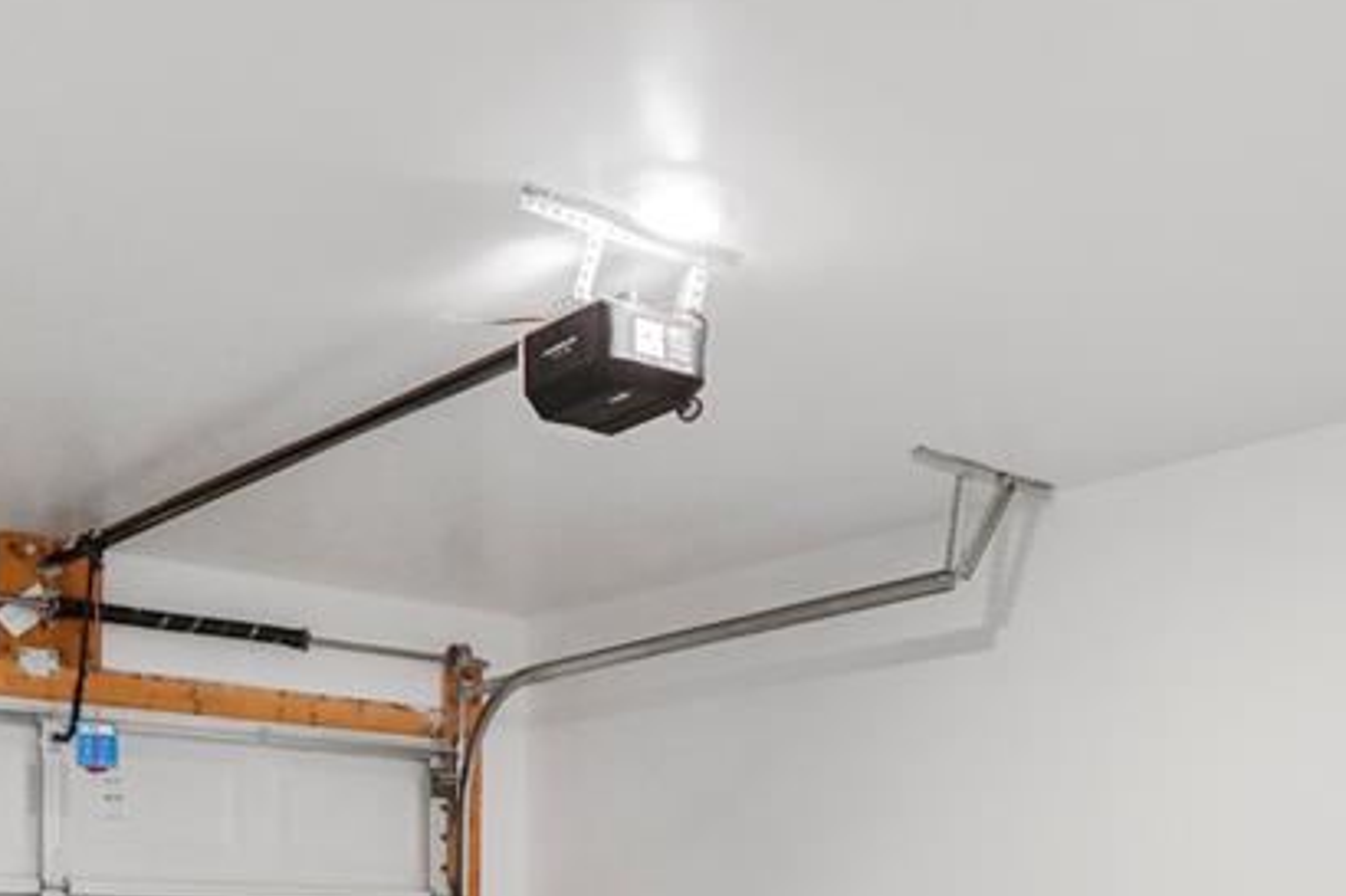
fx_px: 1682
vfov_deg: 27.3
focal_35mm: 45
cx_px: 1087
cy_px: 991
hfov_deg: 41.6
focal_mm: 12
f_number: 2
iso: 500
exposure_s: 1/60
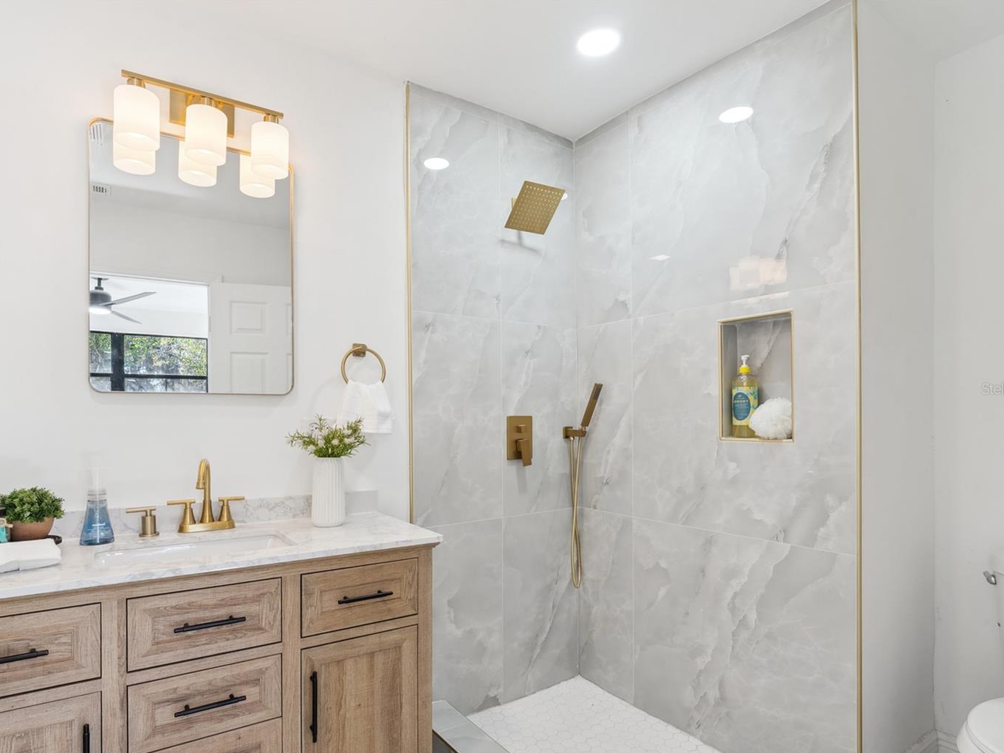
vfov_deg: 71.6
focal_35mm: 18
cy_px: 388
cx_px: 460
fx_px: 522
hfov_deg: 87.6
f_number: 9
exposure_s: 1/13
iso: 200
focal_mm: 16
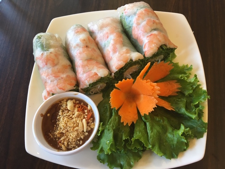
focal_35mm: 29
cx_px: 112
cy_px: 84
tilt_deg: -66.5
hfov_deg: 61.7
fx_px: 188
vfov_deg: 48.2
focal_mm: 4.15
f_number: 2.2
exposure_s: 1/30
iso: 40
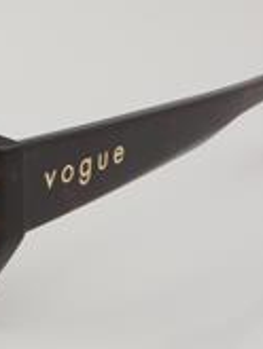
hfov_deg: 8.3
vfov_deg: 11.3
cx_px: -112
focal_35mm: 175
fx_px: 1770
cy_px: 159
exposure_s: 1/3
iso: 100
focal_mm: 50
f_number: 32
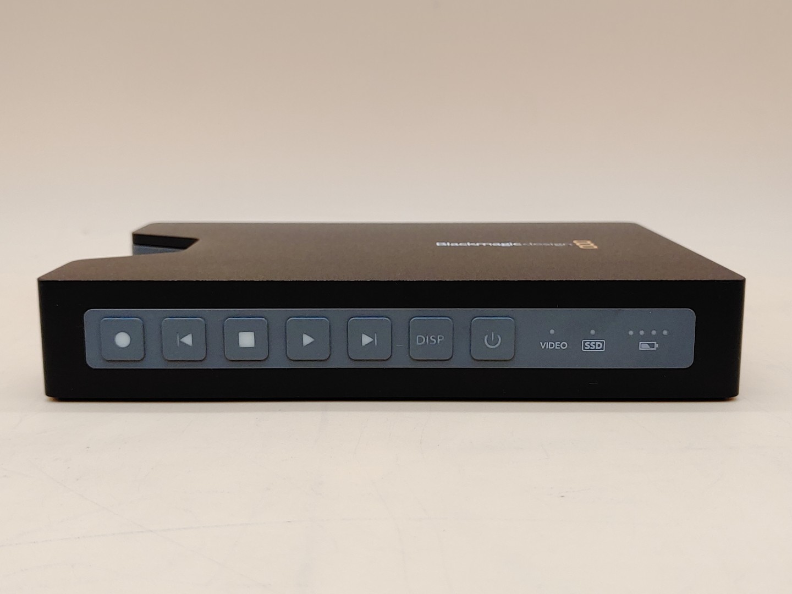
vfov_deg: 35.1
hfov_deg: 45.8
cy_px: 297
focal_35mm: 41
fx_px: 938
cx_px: 396
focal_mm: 4.36
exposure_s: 1/94
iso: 50
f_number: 1.8
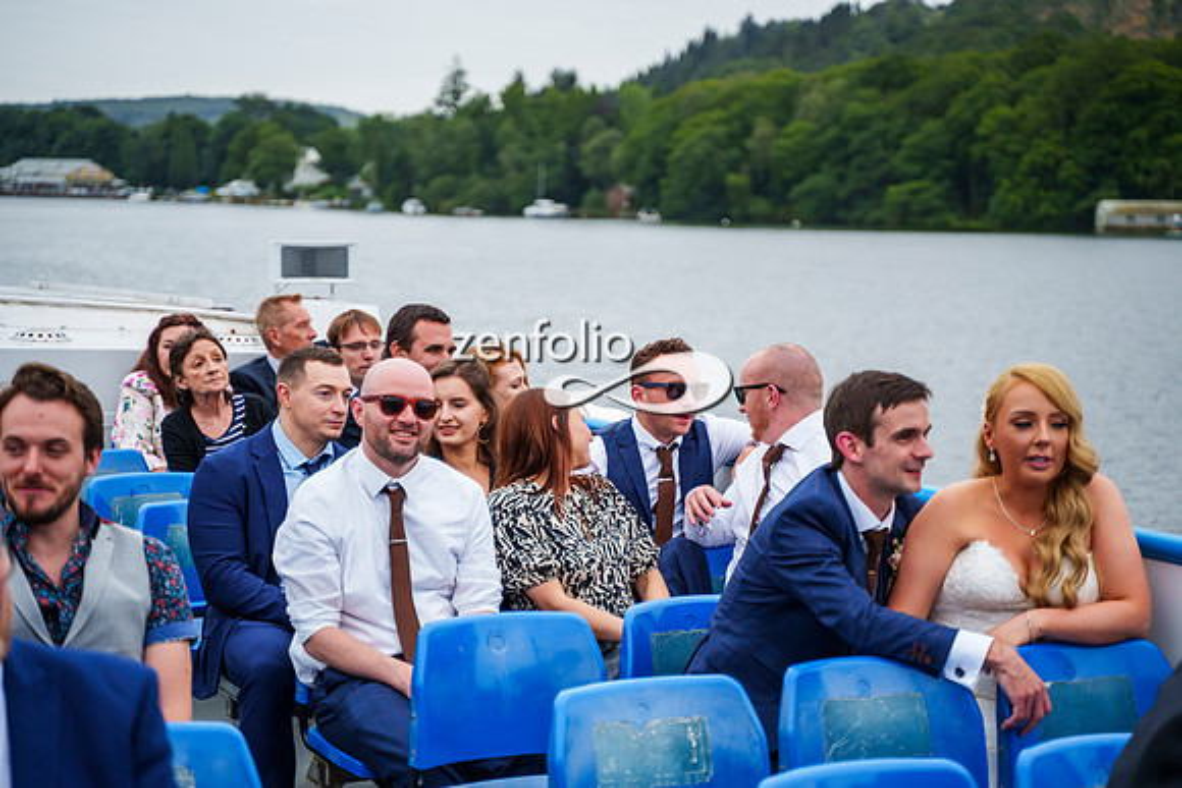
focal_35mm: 75
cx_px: 591
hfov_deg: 27.0
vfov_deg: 18.2
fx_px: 2463
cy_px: 394
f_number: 2.8
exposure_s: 1/2500
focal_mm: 75
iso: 800
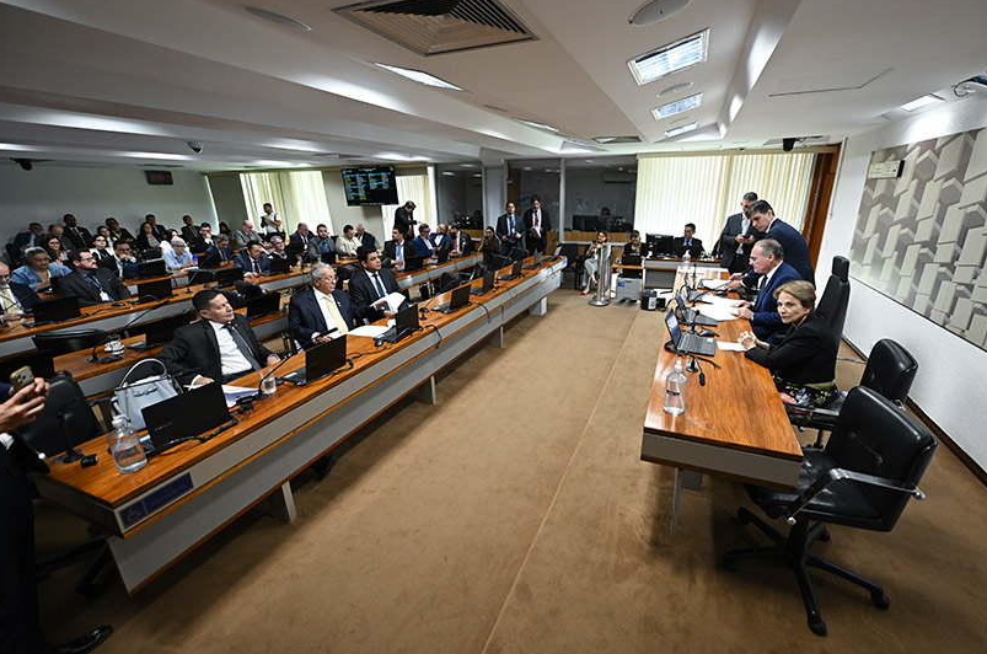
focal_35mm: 15
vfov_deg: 77.1
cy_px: 325
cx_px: 515
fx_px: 410
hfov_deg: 100.4
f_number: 2.8
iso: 1600
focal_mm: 14
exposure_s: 1/250
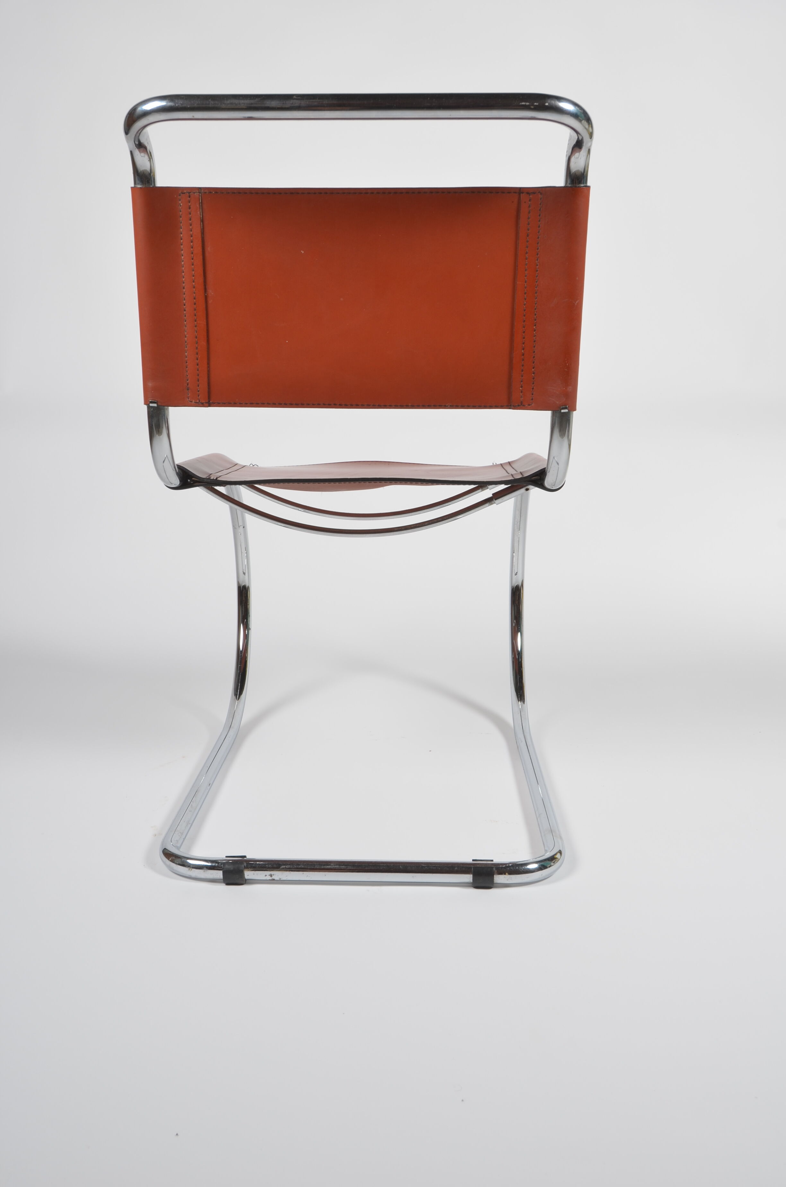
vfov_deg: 53.2
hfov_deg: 36.7
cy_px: 594
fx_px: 1184
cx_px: 393
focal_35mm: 36
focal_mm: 24
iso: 100
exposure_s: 1/125
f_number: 11
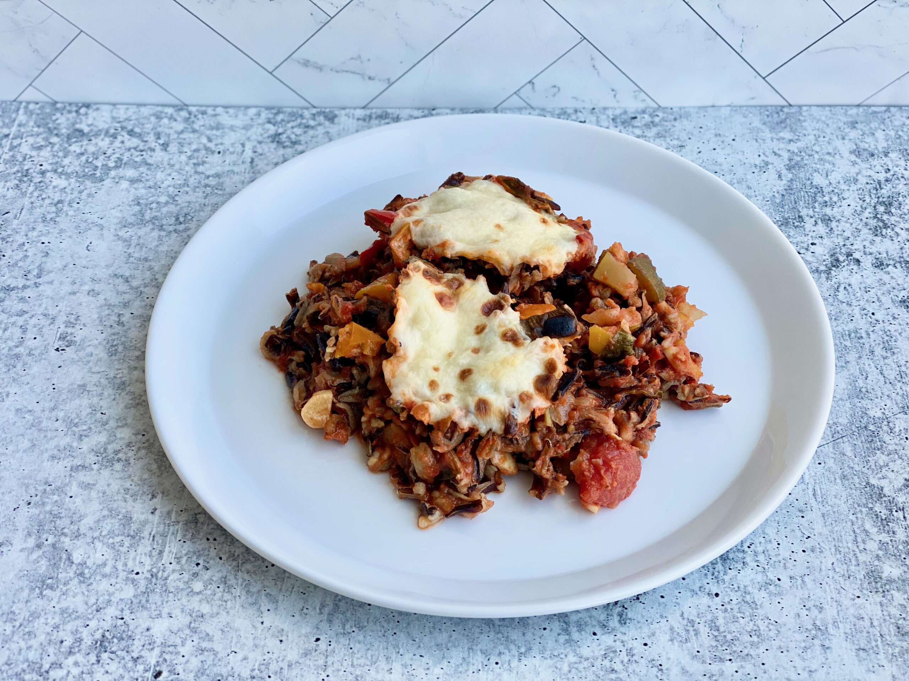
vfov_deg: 28.0
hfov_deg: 36.8
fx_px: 1365
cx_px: 454
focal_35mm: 52
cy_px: 340
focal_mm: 6
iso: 32
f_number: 2
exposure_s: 1/122
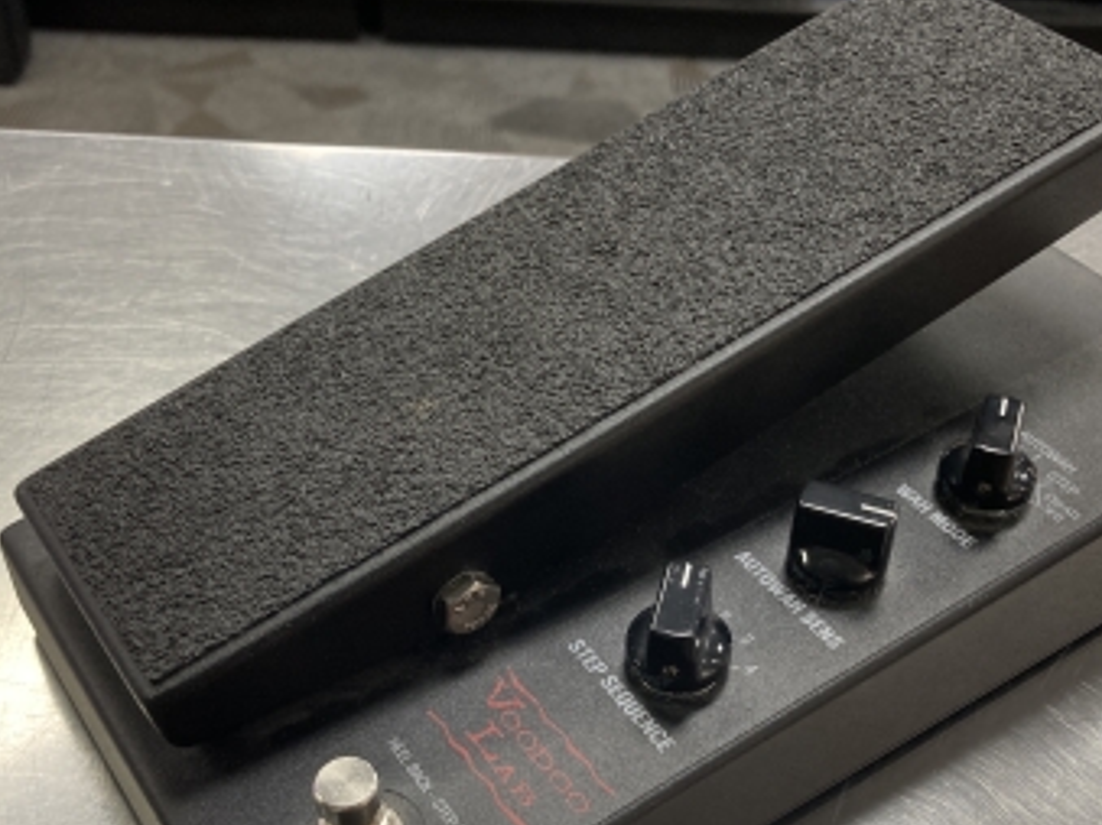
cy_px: 562
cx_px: 624
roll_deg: -3.8
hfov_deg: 43.8
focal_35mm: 43
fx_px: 1368
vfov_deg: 33.2
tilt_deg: -43.6
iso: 64
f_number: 1.8
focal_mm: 3.99
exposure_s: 1/42
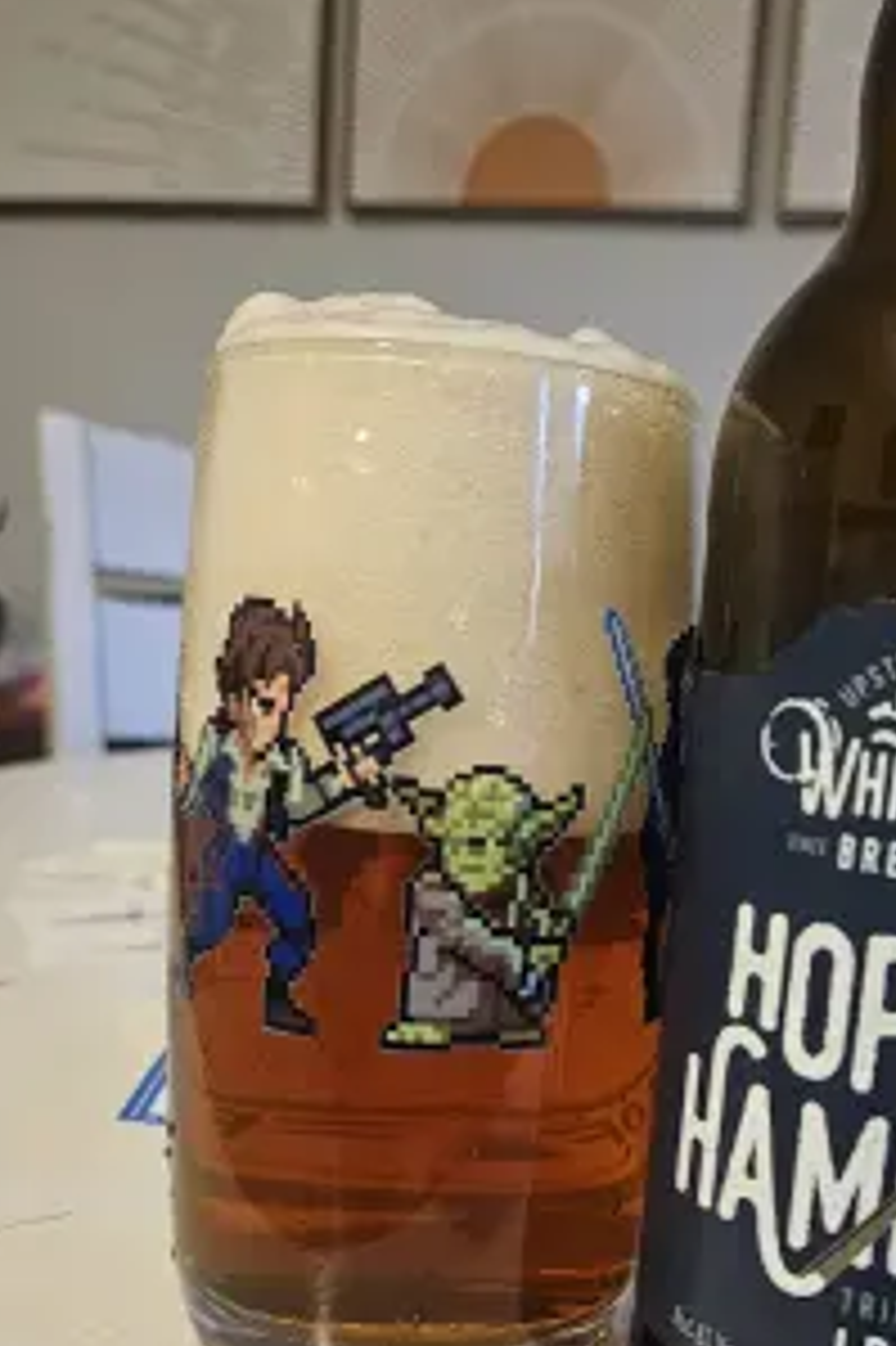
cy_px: 855
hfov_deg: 40.1
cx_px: 657
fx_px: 1196
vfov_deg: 57.9
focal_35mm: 32
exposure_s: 1/24
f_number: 1.8
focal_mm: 5.4
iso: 800
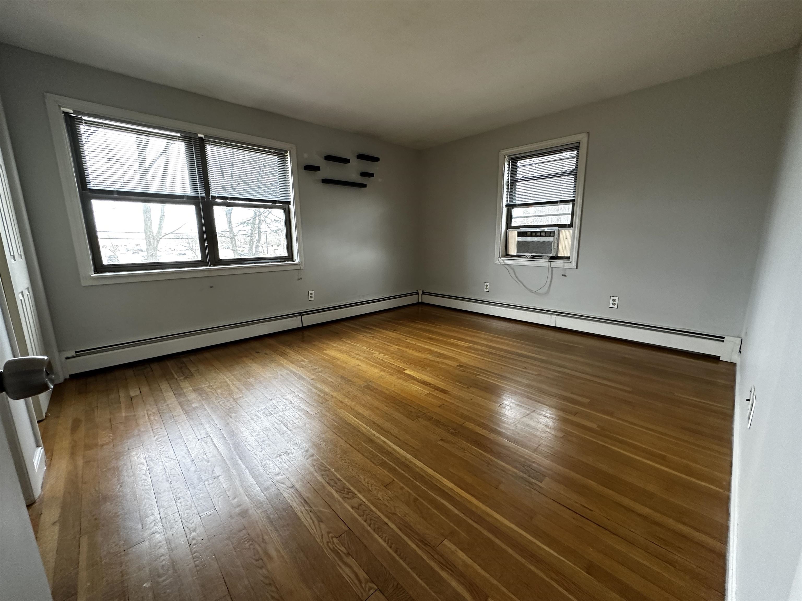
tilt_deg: -10.7
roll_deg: +0.6
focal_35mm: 14
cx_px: 401
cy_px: 300
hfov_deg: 102.1
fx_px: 324
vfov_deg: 85.7
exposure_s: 1/120
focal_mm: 2.22
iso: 250
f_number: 2.2
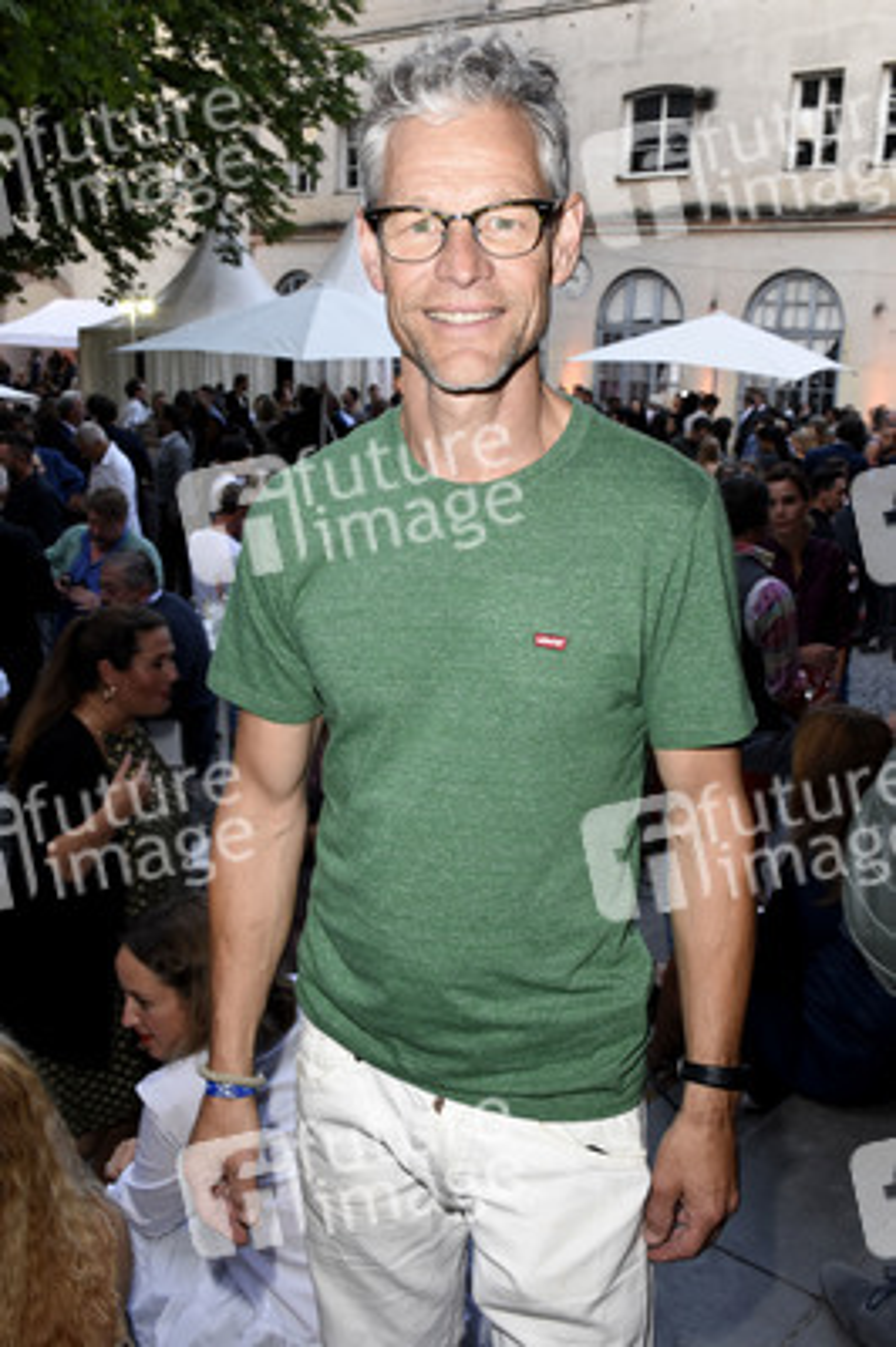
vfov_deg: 55.1
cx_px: 448
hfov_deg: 38.3
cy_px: 674
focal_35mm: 34
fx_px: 1290
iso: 800
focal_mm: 23
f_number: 6.3
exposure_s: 1/60
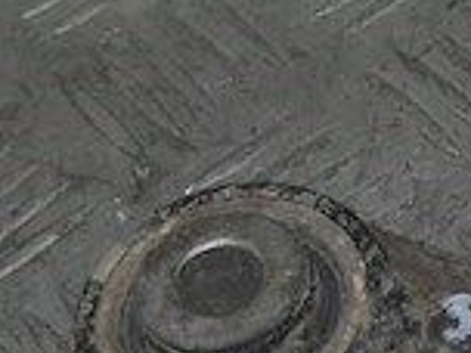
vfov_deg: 8.6
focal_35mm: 173
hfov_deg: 10.6
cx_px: 911
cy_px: 272
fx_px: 2354
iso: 80
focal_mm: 6.72
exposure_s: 1/30
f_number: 5.5
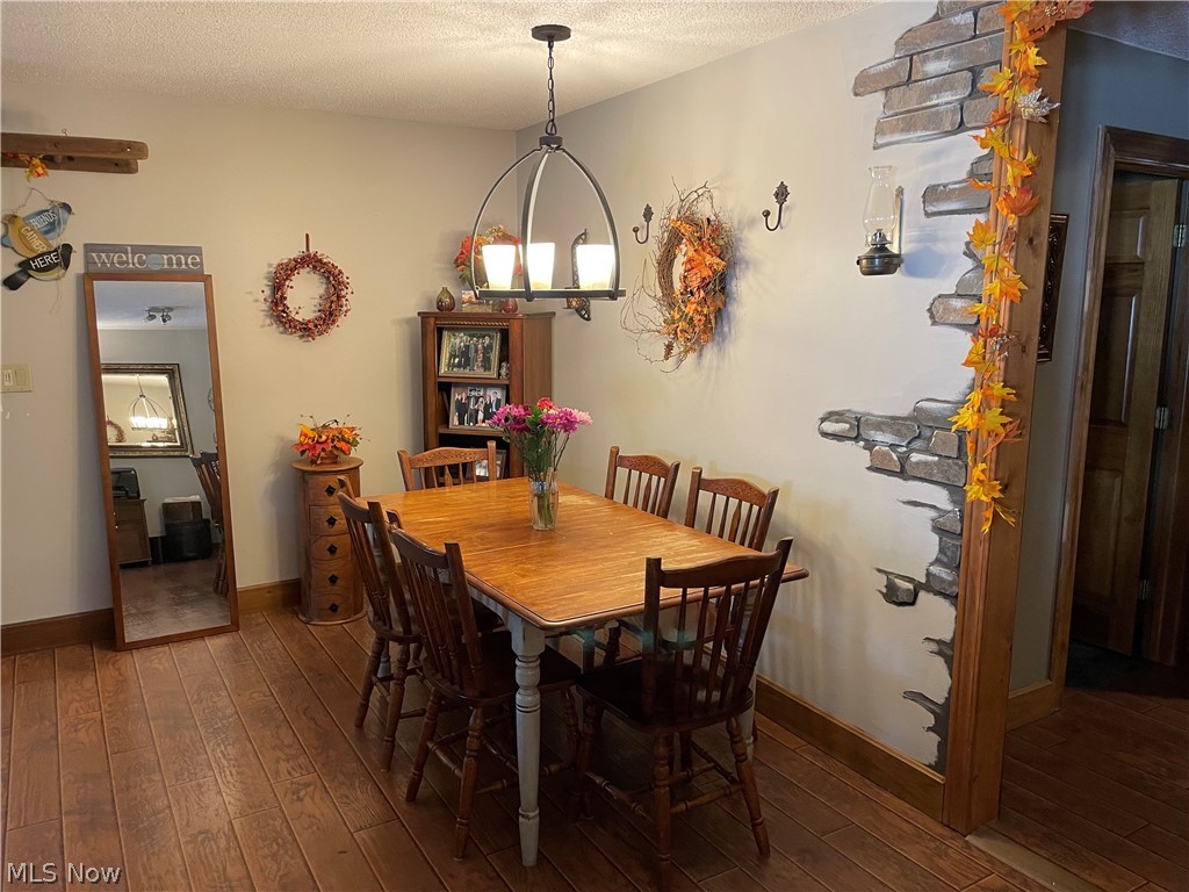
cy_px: 446
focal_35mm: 26
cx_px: 594
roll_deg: -0.3
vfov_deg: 53.1
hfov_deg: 67.3
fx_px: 893
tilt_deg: -9.3
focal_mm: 4.2
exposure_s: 1/60
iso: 160
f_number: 1.6
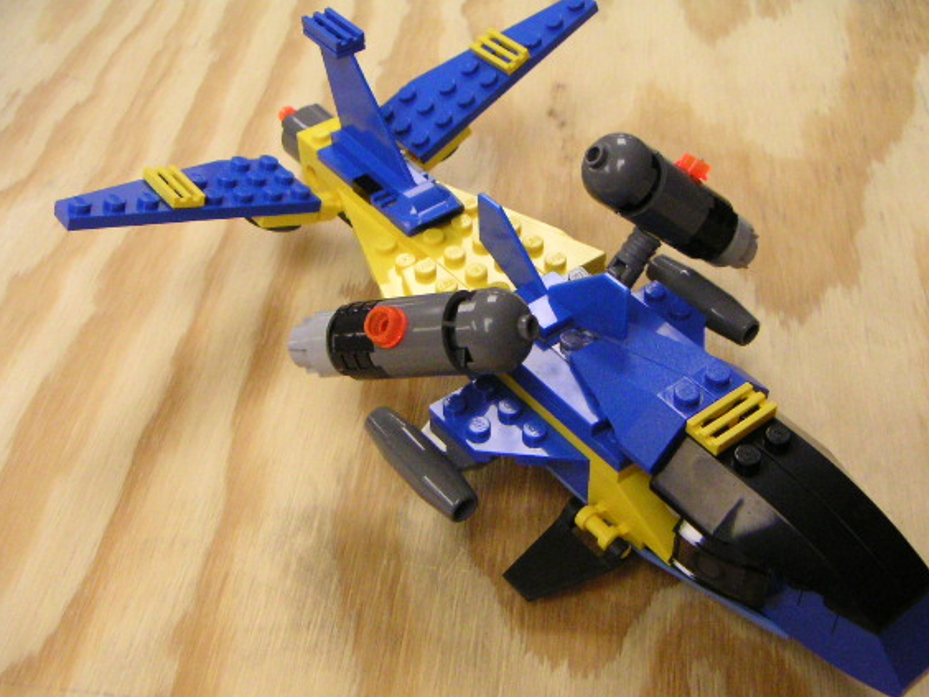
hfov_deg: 44.8
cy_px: 369
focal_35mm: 42
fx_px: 1127
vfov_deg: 34.3
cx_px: 496
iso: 400
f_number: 2.8
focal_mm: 4.8
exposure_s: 1/125
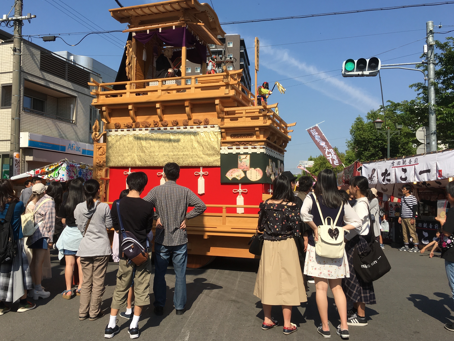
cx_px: 211
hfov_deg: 56.8
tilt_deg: +4.4
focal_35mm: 32
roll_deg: -1.8
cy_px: 160
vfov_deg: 44.1
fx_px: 420
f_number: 2.2
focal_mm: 4.15
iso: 25
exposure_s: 1/1789
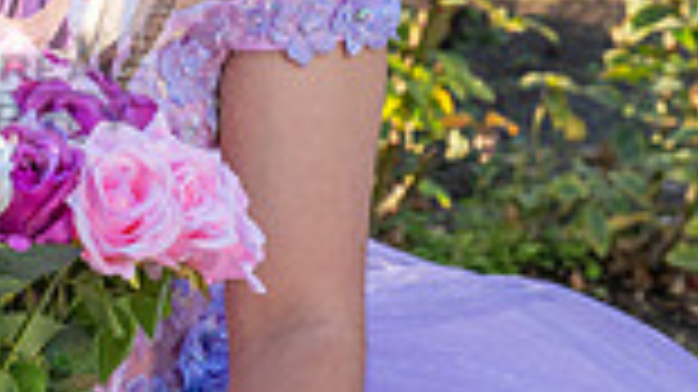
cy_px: 56
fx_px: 5069
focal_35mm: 274
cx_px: -212
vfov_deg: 4.4
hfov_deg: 7.8
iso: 200
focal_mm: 70
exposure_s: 1/200
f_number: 6.3
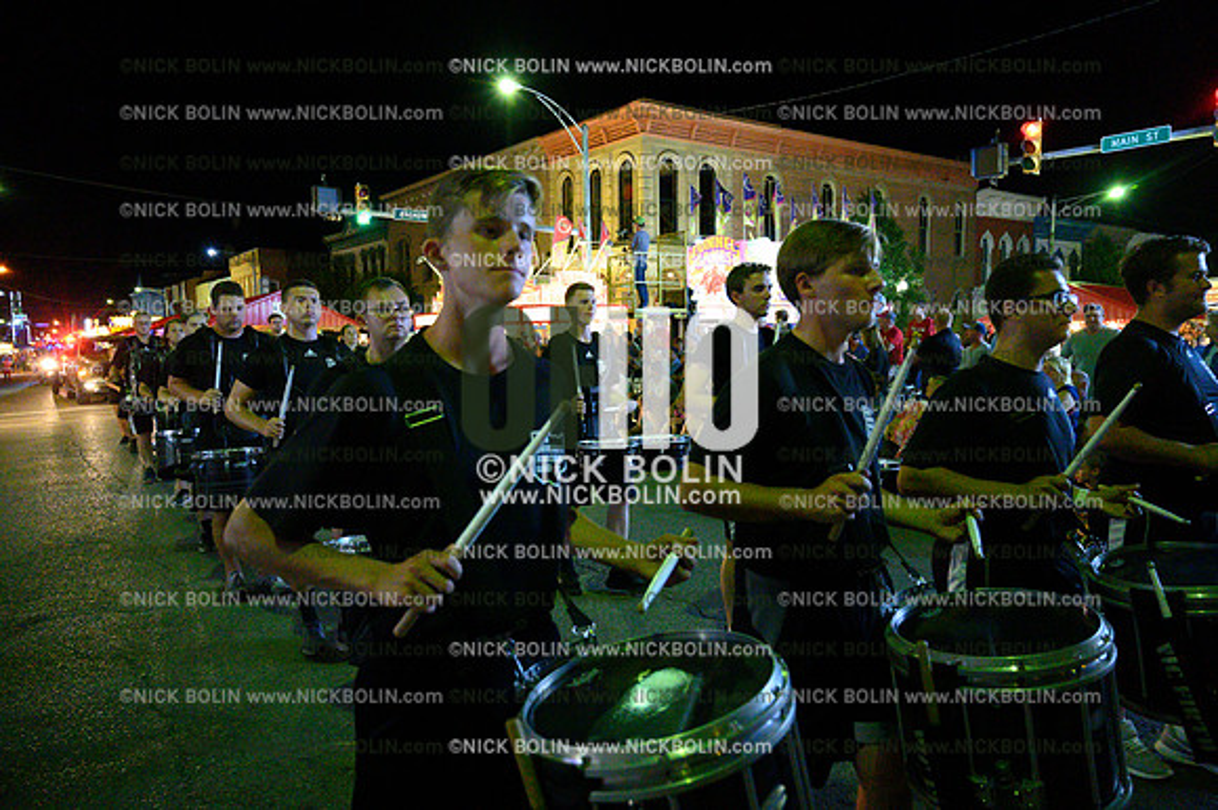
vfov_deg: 53.1
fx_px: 812
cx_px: 609
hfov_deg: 73.8
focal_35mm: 24
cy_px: 405
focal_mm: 24
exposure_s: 1/400
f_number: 4
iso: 32000
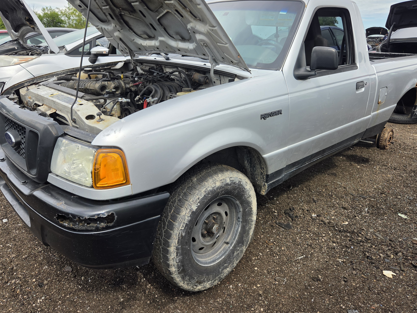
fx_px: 325
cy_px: 138
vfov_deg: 51.2
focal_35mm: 27
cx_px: 208
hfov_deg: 65.3
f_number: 1.8
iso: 80
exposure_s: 1/2259
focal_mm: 5.4
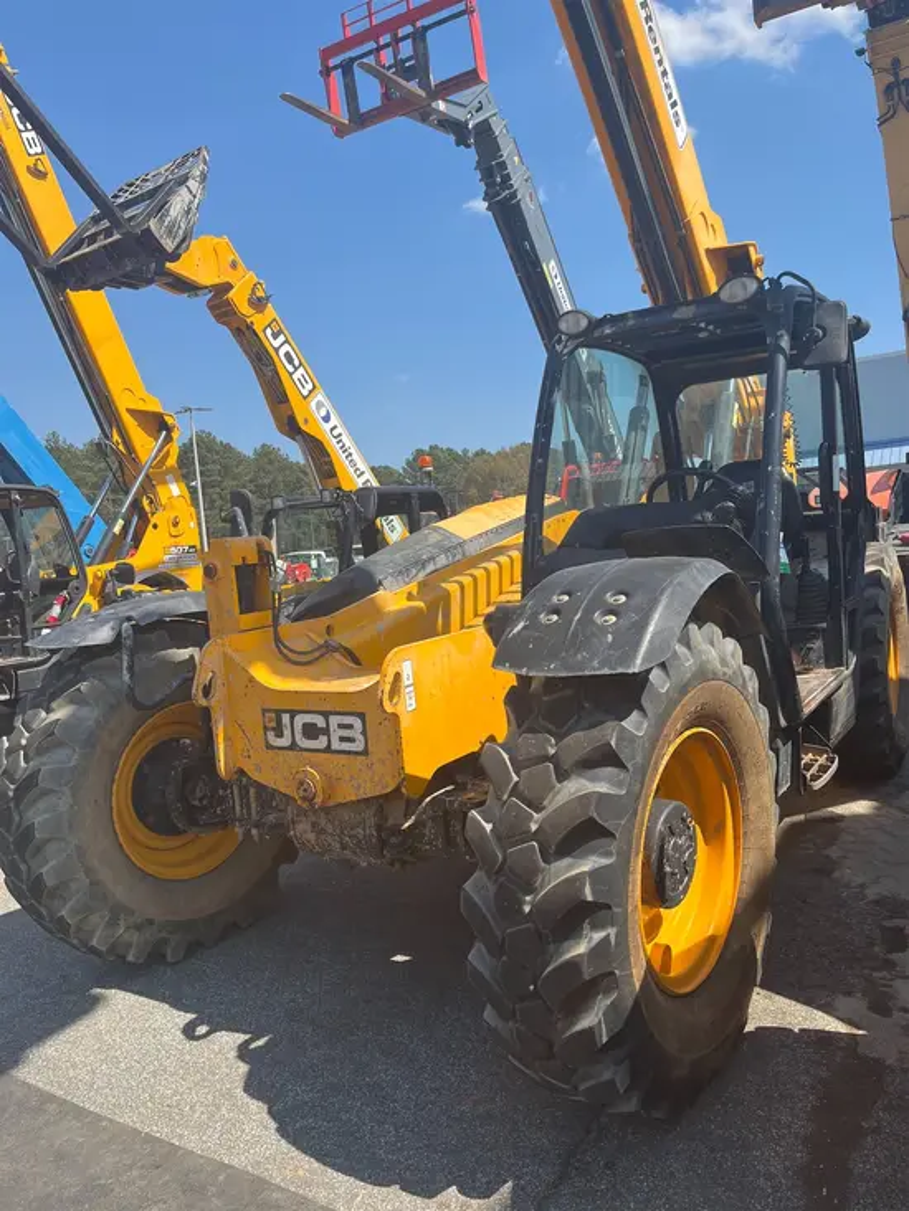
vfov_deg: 67.3
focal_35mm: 26
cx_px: 454
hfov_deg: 53.1
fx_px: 910
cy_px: 606
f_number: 1.6
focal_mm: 5.1
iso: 50
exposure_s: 1/2410
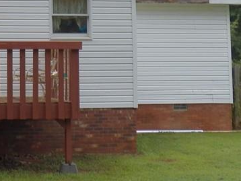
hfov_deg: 22.8
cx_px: -35
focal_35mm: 80
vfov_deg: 18.3
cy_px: 30
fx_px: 557
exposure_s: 1/1250
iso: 125
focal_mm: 4.9
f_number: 3.2
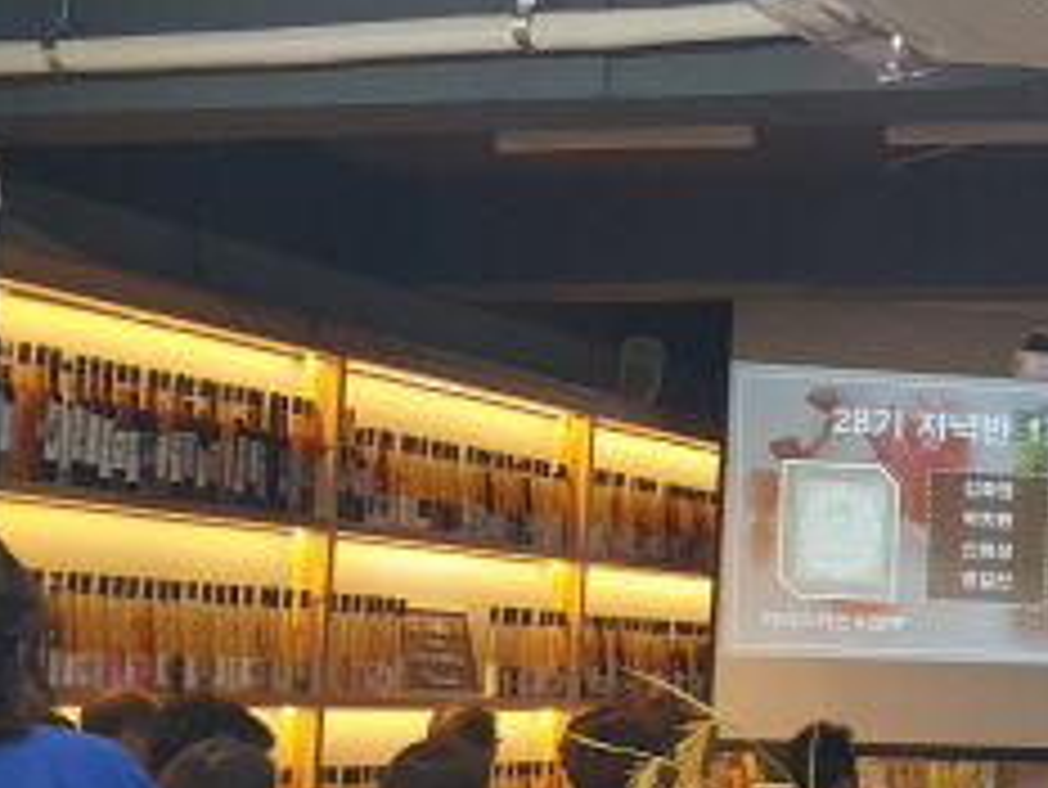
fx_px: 2363
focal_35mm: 78
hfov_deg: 22.9
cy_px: 516
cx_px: 1264
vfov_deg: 18.9
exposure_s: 1/60
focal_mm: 4.3
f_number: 2.4
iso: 100
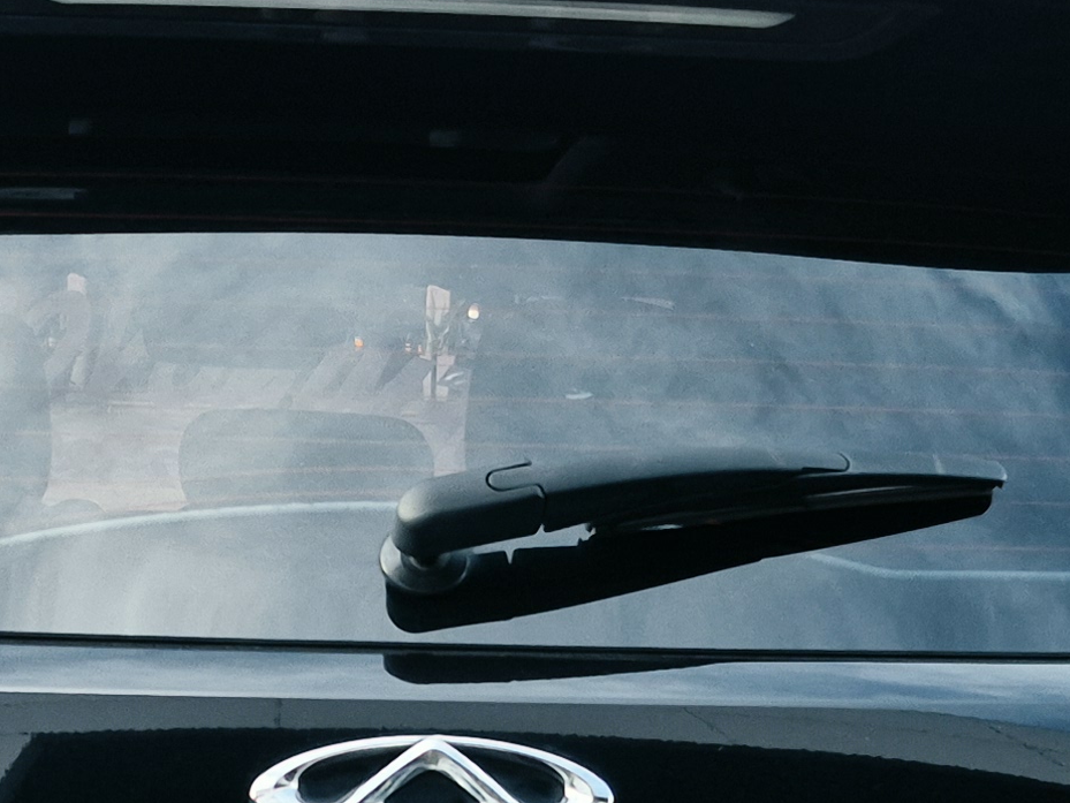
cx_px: 347
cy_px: 1098
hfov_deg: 19.8
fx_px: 3061
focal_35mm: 99
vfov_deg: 14.2
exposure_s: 1/208
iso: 25
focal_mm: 5.4
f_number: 1.8
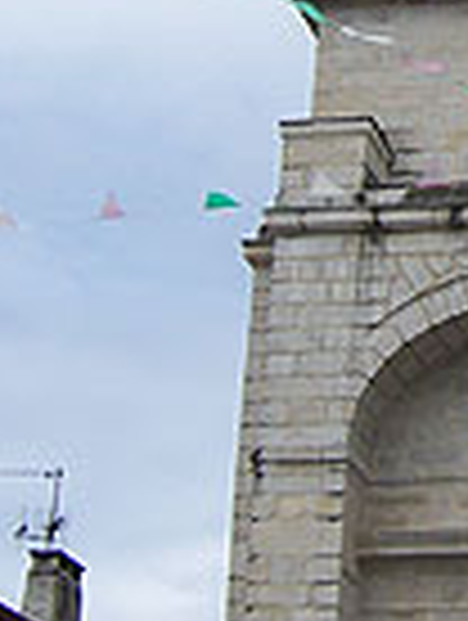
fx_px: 2426
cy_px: 61
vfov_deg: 14.4
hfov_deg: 10.5
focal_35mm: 135
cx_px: 752
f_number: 4.5
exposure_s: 1/1000
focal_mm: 6
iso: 80
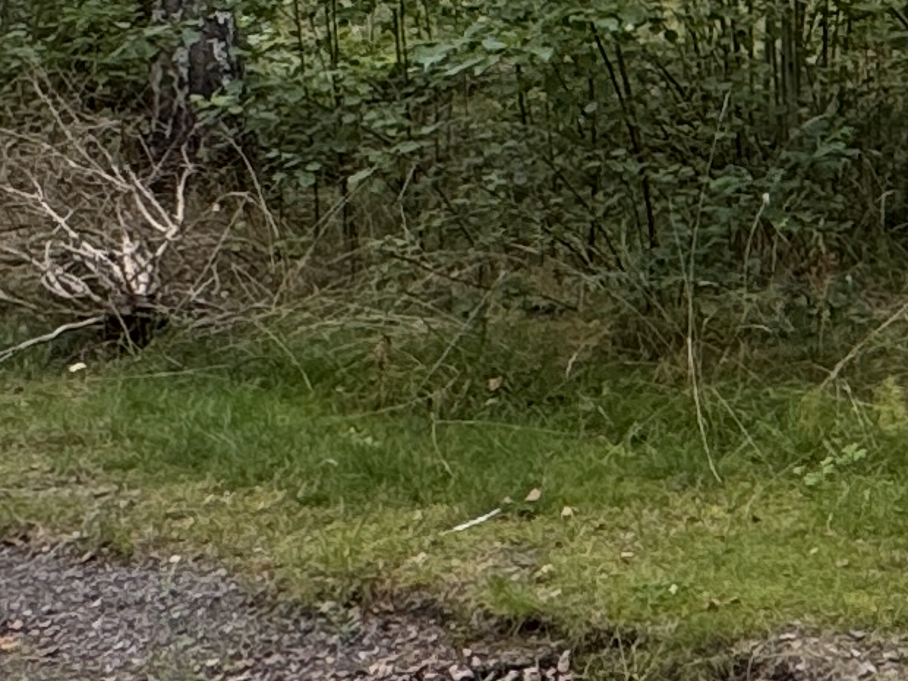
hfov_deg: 18.3
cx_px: 1479
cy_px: -347
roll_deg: +1.6
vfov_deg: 15.0
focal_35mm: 91
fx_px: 2387
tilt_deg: +3.1
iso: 40
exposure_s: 1/279
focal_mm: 2.22
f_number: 2.2
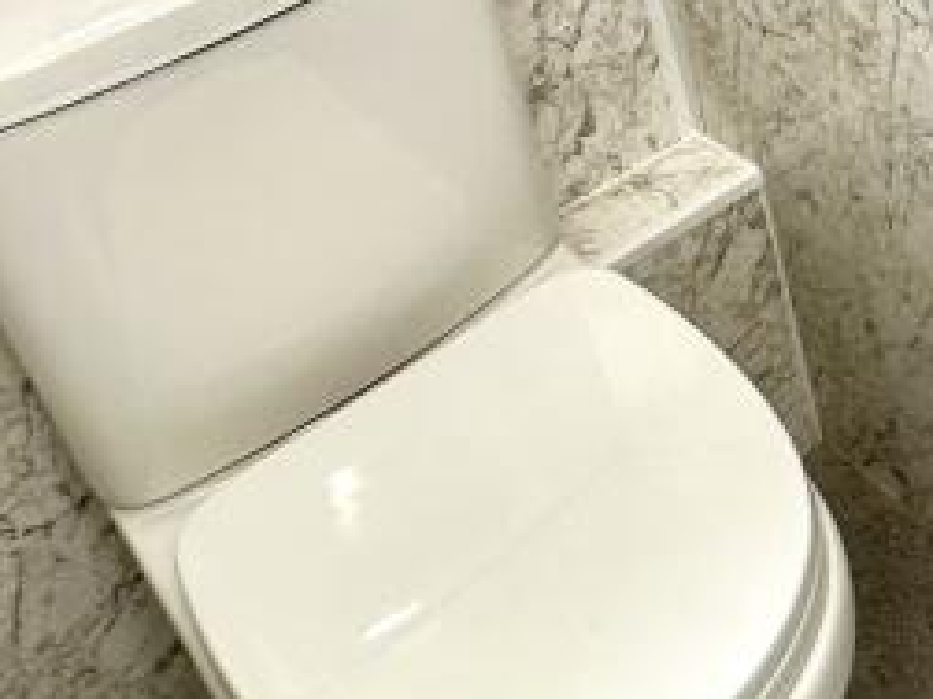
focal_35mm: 57
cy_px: -274
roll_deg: +4.4
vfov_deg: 22.3
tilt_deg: -23.3
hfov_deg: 28.4
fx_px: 1536
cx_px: 1181
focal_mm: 2.22
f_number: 2.2
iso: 160
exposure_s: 1/100
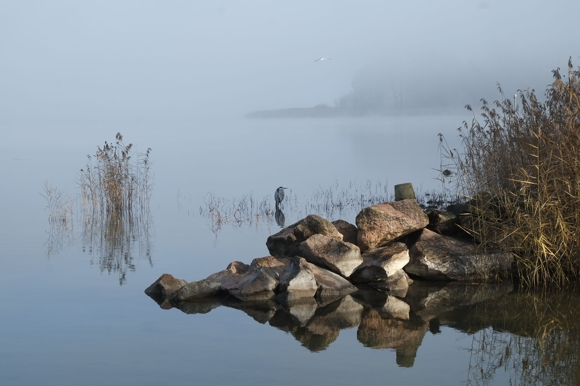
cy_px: 193
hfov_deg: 26.7
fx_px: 1224
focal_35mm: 76
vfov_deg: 17.9
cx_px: 290
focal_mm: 50.5
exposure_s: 1/60
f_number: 13
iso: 200
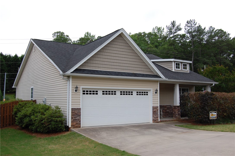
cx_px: 118
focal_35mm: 36
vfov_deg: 36.8
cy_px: 78
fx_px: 235
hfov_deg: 53.2
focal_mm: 24
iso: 200
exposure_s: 1/200
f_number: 7.1
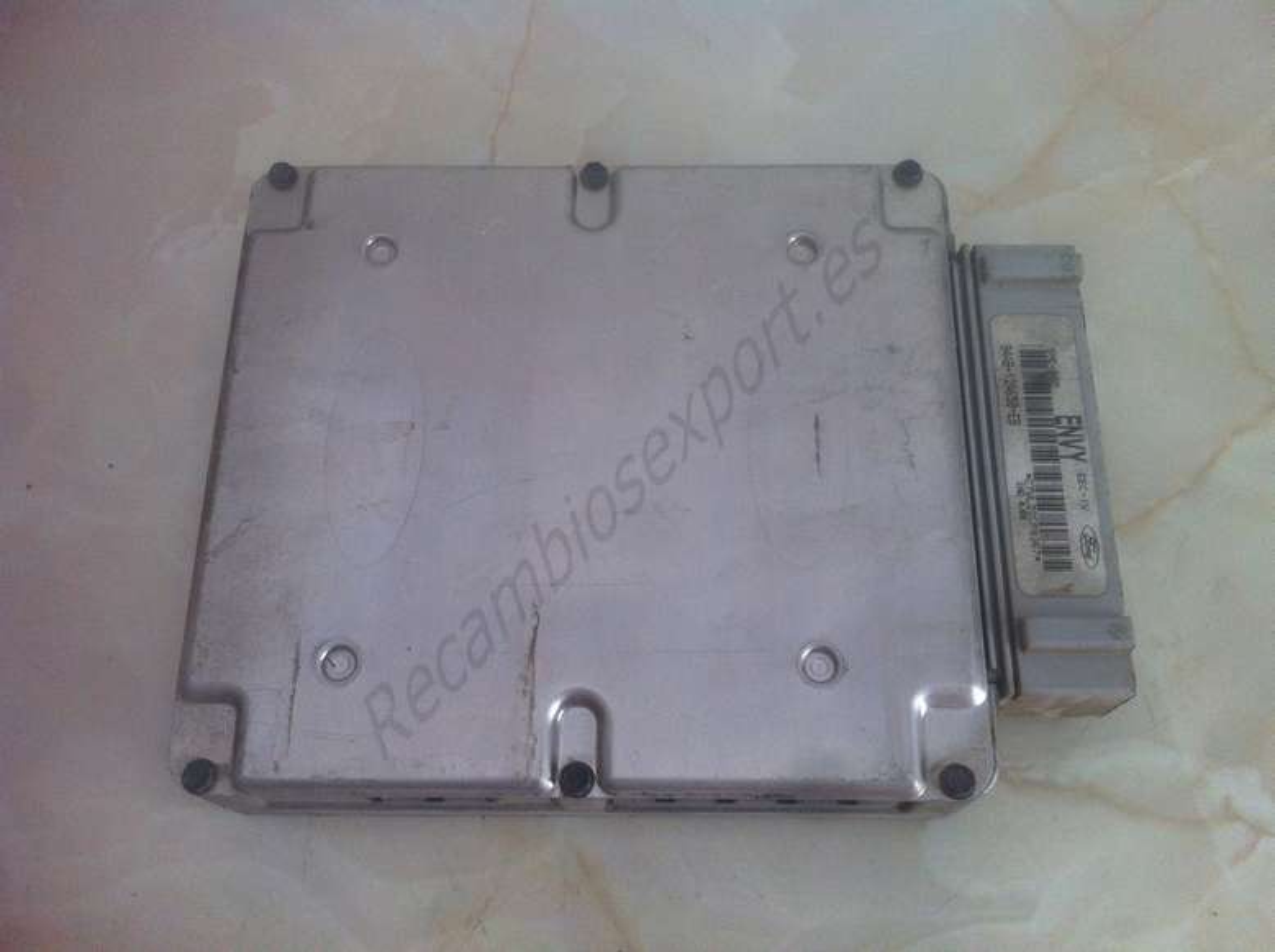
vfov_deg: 40.6
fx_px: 1287
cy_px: 476
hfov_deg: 52.7
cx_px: 638
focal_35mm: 35
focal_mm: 3.85
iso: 125
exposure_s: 1/120
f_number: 2.8
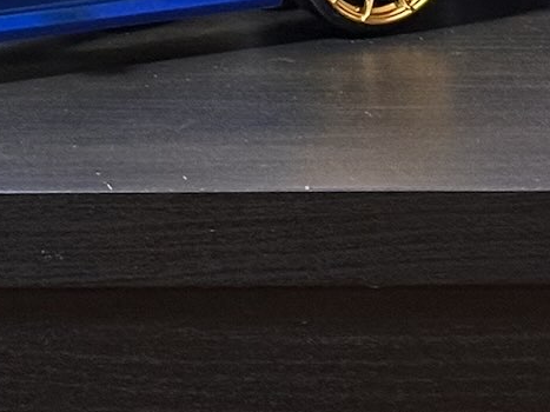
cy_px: -407
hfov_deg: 7.7
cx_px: -51
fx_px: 4082
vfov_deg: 5.7
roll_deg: -0.2
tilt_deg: -10.6
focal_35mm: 257
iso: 250
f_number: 1.78
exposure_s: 1/50
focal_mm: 6.86
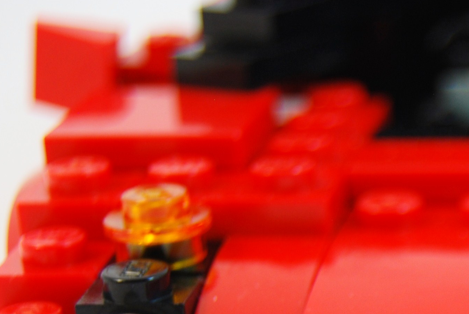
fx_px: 2361
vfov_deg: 7.5
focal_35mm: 181
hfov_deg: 11.0
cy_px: 444
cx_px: 625
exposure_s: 1/80
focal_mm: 42
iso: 200
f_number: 5.3
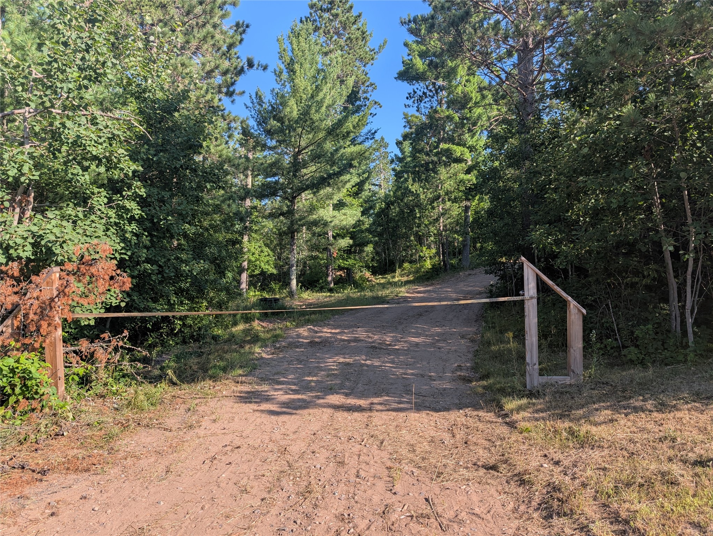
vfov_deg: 56.9
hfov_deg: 71.5
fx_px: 495
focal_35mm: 24
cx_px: 356
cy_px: 268
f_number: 1.68
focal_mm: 6.9
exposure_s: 1/447
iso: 21
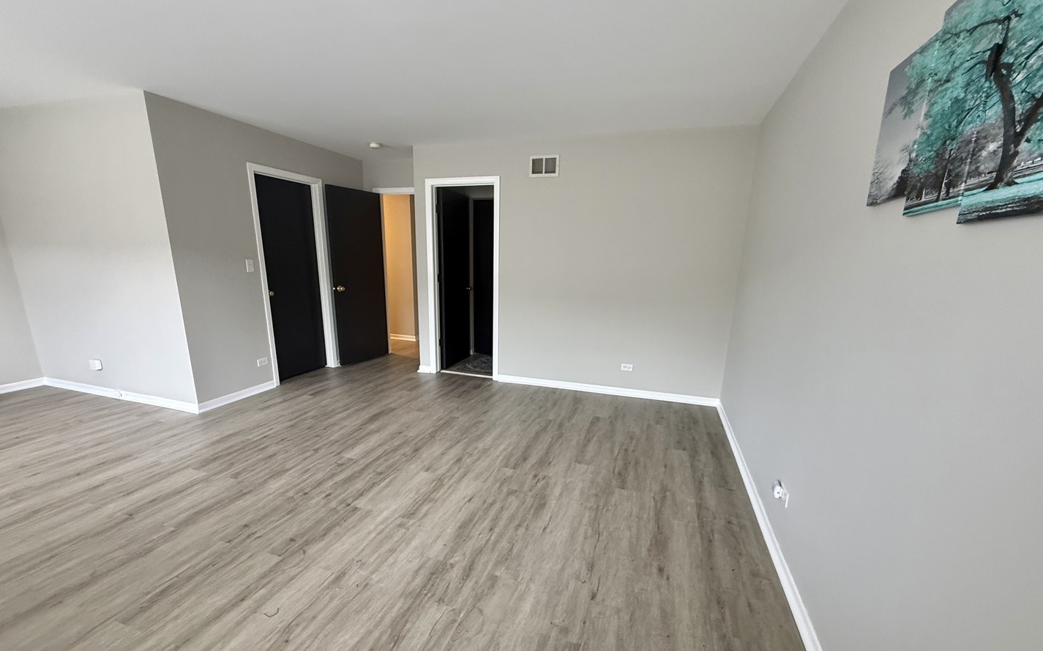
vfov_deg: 74.5
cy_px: 360
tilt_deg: -13.4
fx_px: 426
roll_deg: -1.1
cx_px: 523
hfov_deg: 101.5
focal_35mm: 15
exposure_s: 1/68
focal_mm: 2.22
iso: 320
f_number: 2.2
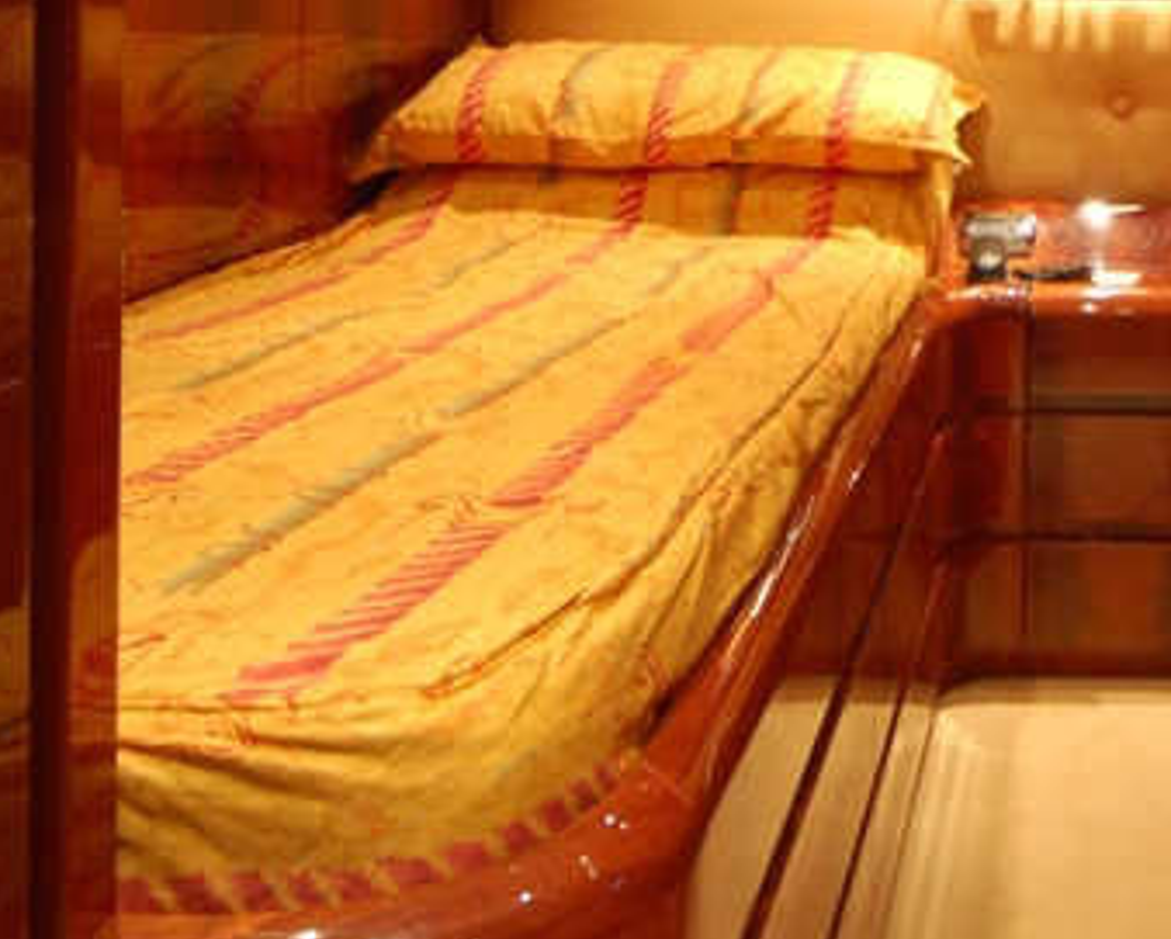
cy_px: -17
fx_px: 1561
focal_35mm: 45
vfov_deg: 30.9
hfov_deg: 37.4
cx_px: 1129
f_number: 4.5
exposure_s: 1/15
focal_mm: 12
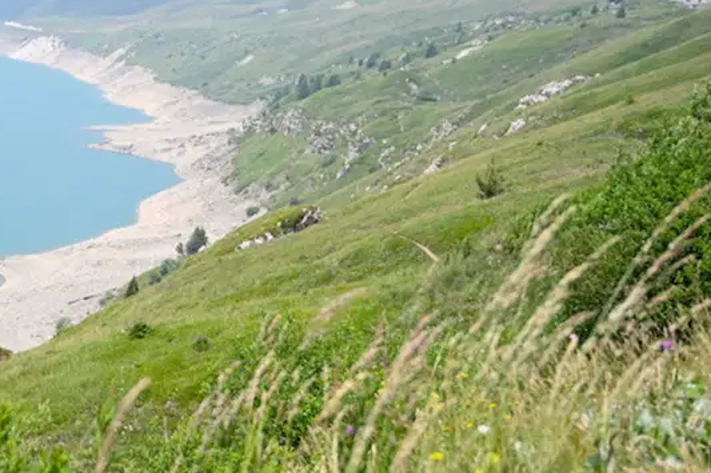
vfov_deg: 16.8
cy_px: 141
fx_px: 1599
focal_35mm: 81
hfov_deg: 24.4
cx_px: 80
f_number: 4
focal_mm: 36
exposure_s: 1/1000
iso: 100
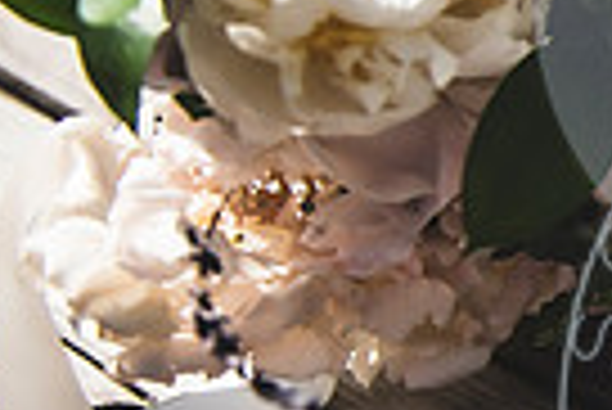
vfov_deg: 13.3
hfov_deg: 15.6
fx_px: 1736
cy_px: 43
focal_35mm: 102
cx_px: 1246
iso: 100
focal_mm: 24
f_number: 2.8
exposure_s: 1/2500
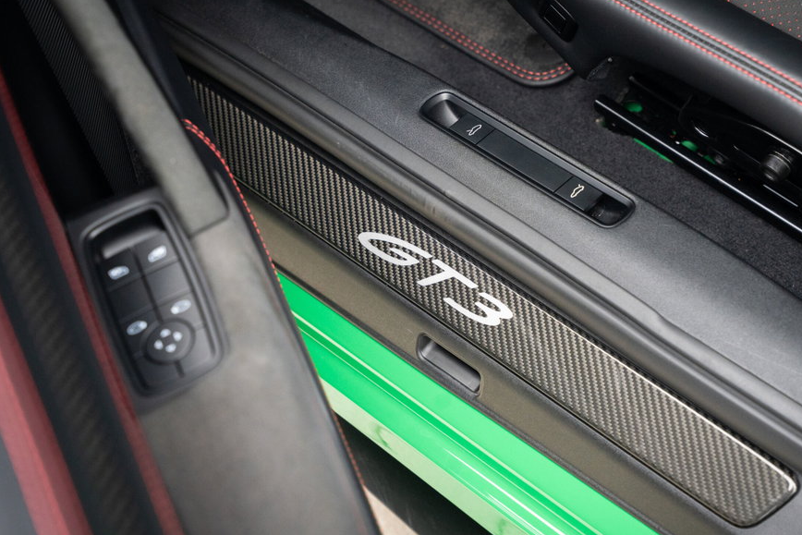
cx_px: 472
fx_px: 1738
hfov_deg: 25.9
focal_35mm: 78
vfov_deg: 17.5
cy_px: 268
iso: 5000
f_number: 5
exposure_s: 1/250
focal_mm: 66.1
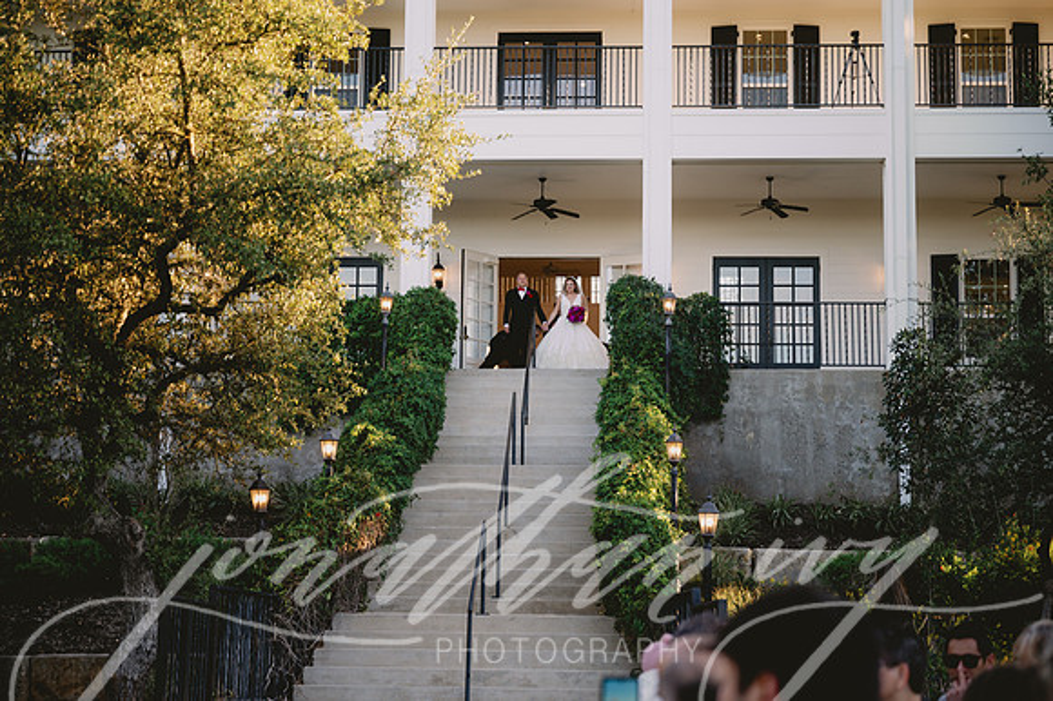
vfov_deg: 19.4
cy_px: 350
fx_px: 2046
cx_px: 526
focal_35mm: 70
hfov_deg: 28.9
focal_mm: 70
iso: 320
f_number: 2.8
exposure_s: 1/640
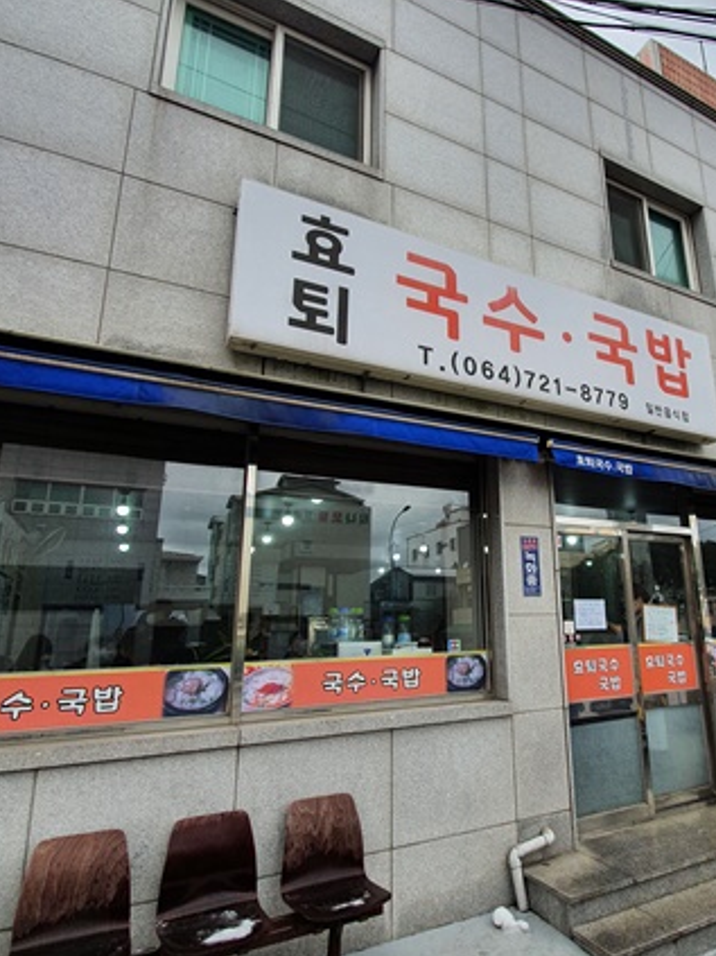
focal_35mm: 20
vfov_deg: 81.8
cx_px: 465
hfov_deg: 64.6
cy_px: 470
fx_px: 552
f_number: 2.2
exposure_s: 1/210
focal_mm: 1.8
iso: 50
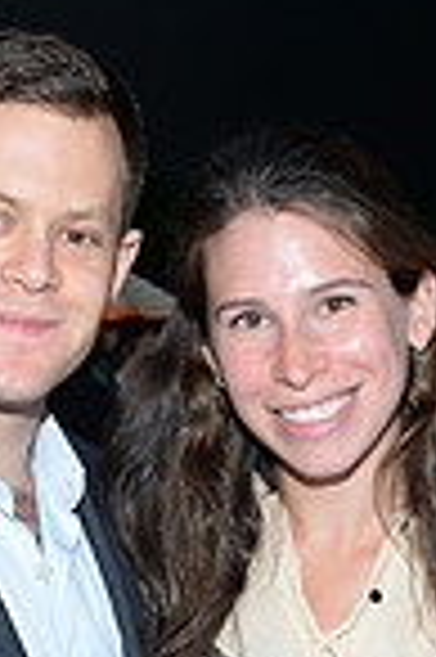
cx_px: 148
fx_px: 2021
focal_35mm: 111
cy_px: 698
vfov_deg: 17.9
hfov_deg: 12.3
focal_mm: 28
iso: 640
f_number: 5.6
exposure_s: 1/250
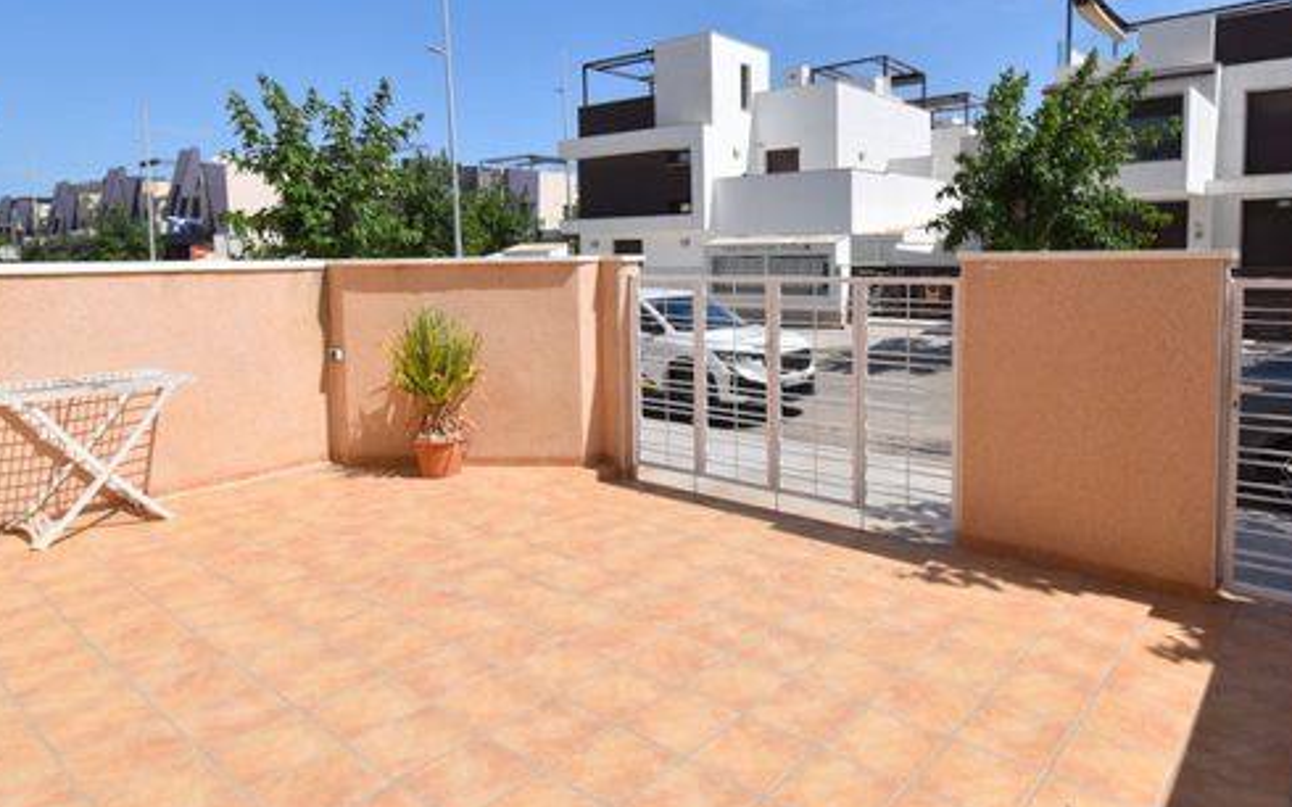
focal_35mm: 22
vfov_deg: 54.6
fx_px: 774
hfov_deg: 79.2
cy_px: 316
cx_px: 742
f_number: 9
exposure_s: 1/320
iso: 100
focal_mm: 10
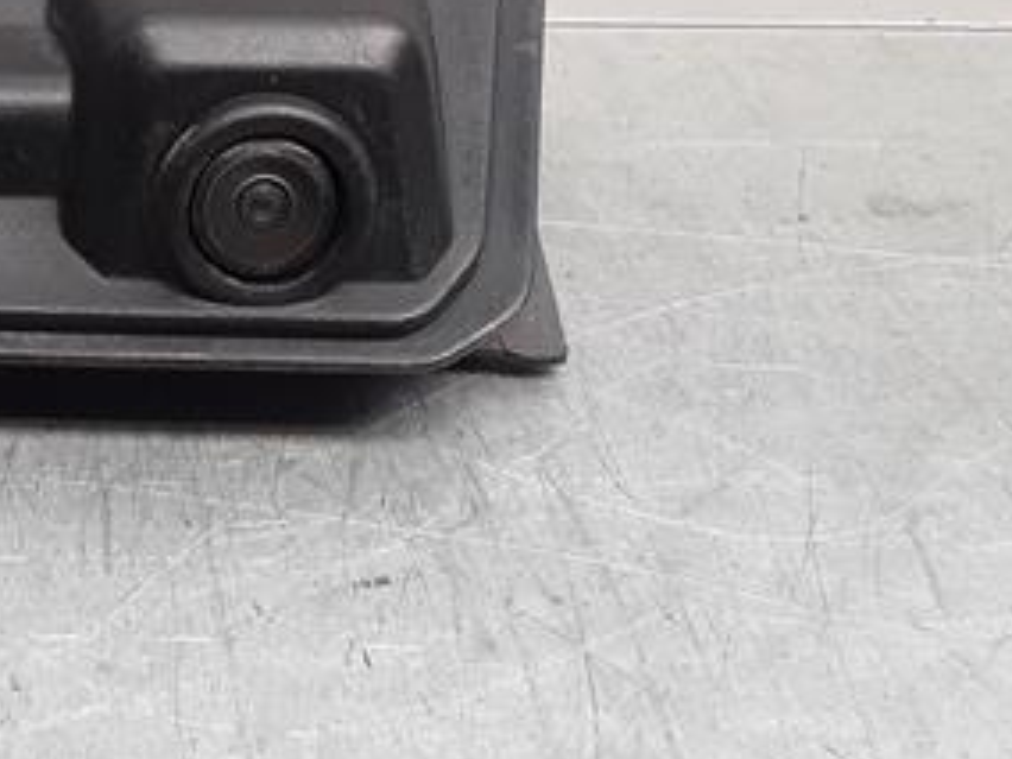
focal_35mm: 63
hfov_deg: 29.4
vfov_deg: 22.4
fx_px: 1842
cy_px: 7
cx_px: 86
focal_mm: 2.91
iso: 50
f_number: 1.9
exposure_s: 1/50
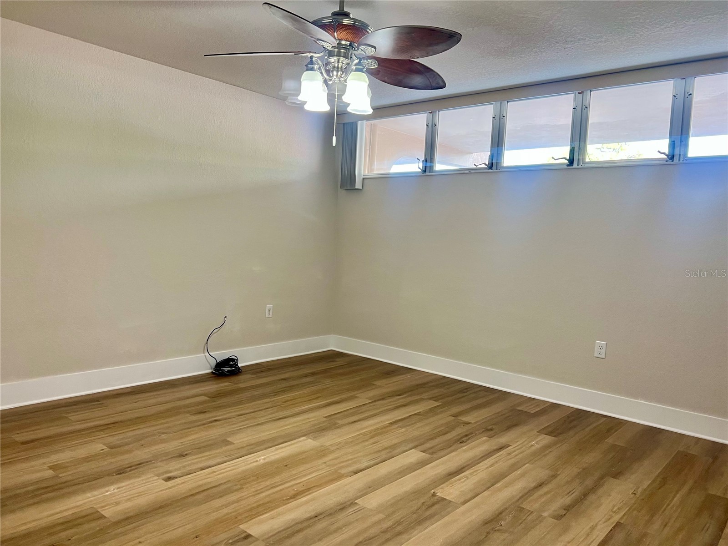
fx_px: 547
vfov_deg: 53.1
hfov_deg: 67.3
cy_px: 273
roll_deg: -2.7
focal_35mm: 26
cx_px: 364
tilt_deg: -3.4
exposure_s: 1/60
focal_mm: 5.7
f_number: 1.5
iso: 100
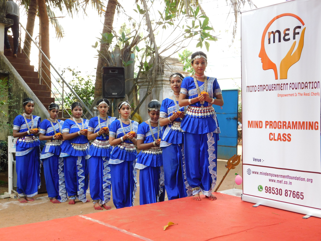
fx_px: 417
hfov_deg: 42.1
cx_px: 160
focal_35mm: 45
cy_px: 120
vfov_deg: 32.2
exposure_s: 1/30
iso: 180
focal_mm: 8
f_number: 3.7
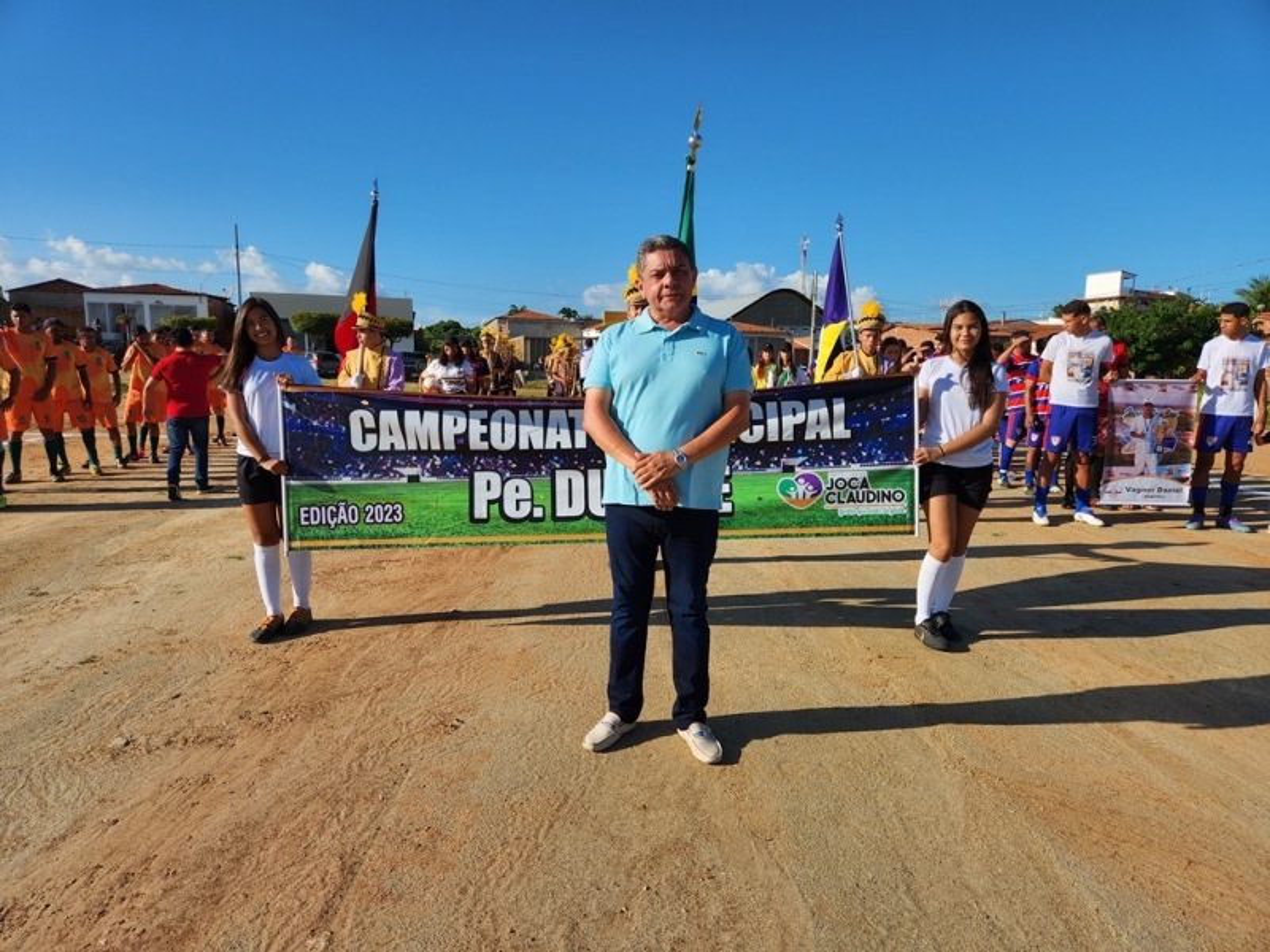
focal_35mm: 23
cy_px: 476
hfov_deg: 73.9
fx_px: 844
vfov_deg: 58.9
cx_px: 635
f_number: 1.8
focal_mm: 5.4
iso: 20
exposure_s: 1/2082
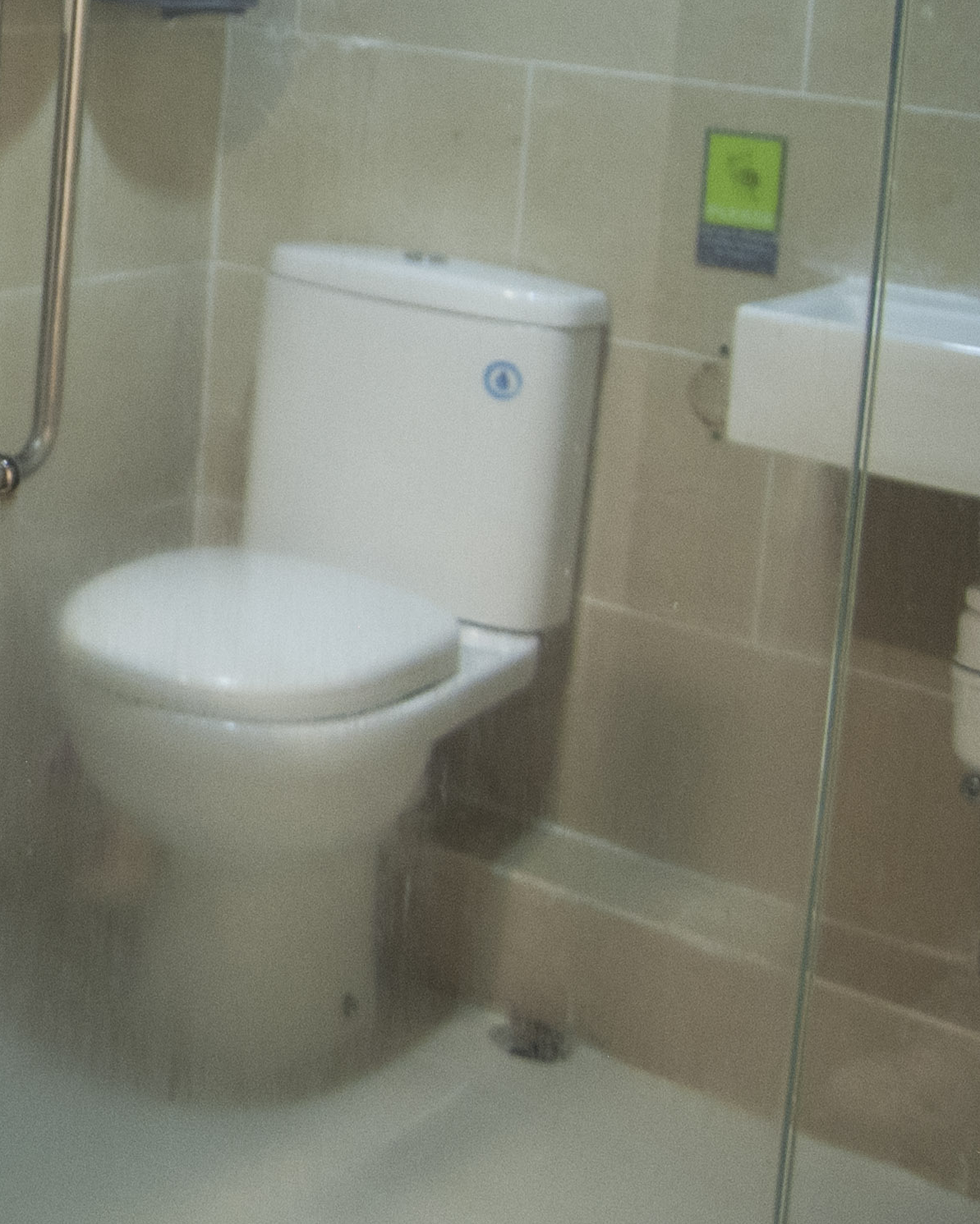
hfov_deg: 20.1
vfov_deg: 29.8
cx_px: -600
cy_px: 287
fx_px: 2256
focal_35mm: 62
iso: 200
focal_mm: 17
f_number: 2.8
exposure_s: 1/2
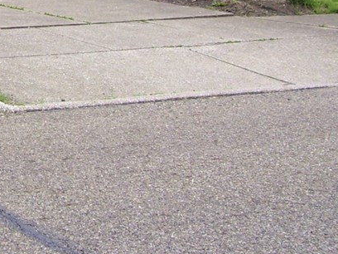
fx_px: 1103
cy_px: -57
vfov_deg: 12.8
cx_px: -47
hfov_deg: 16.8
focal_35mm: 113
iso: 80
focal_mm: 7.6
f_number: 3
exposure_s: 1/180
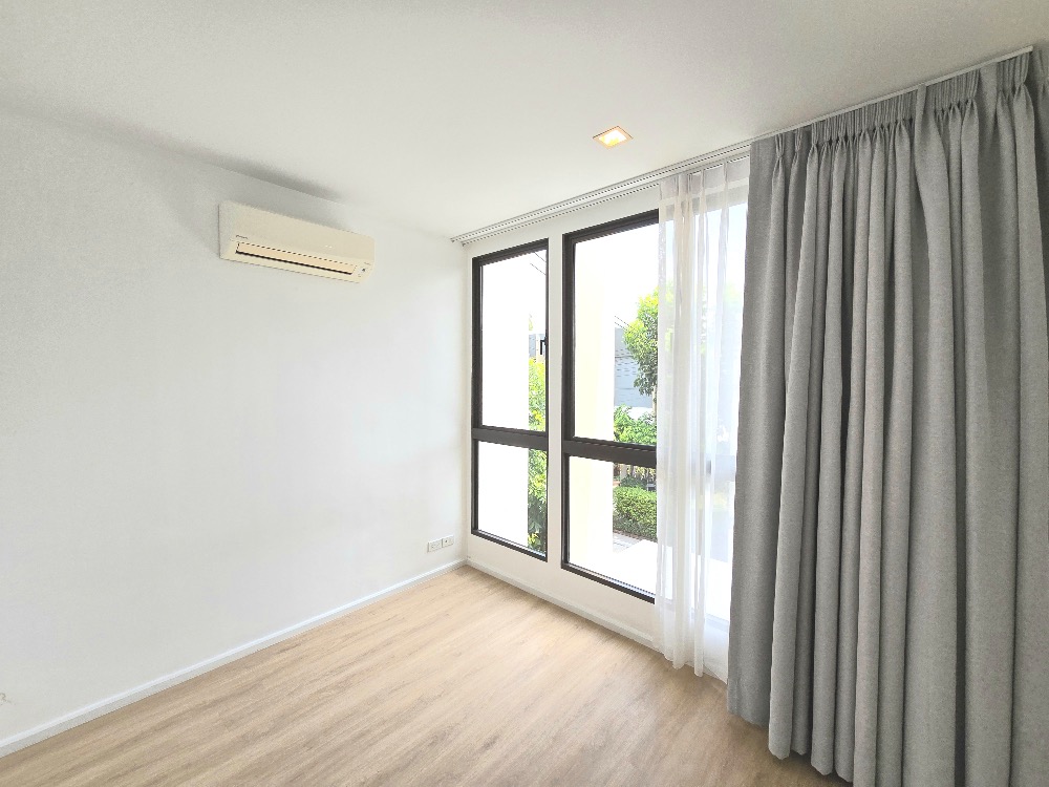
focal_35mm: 13
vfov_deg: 89.9
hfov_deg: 106.2
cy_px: 394
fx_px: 394
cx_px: 524
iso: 50
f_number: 2.2
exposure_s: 1/769
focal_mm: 2.2
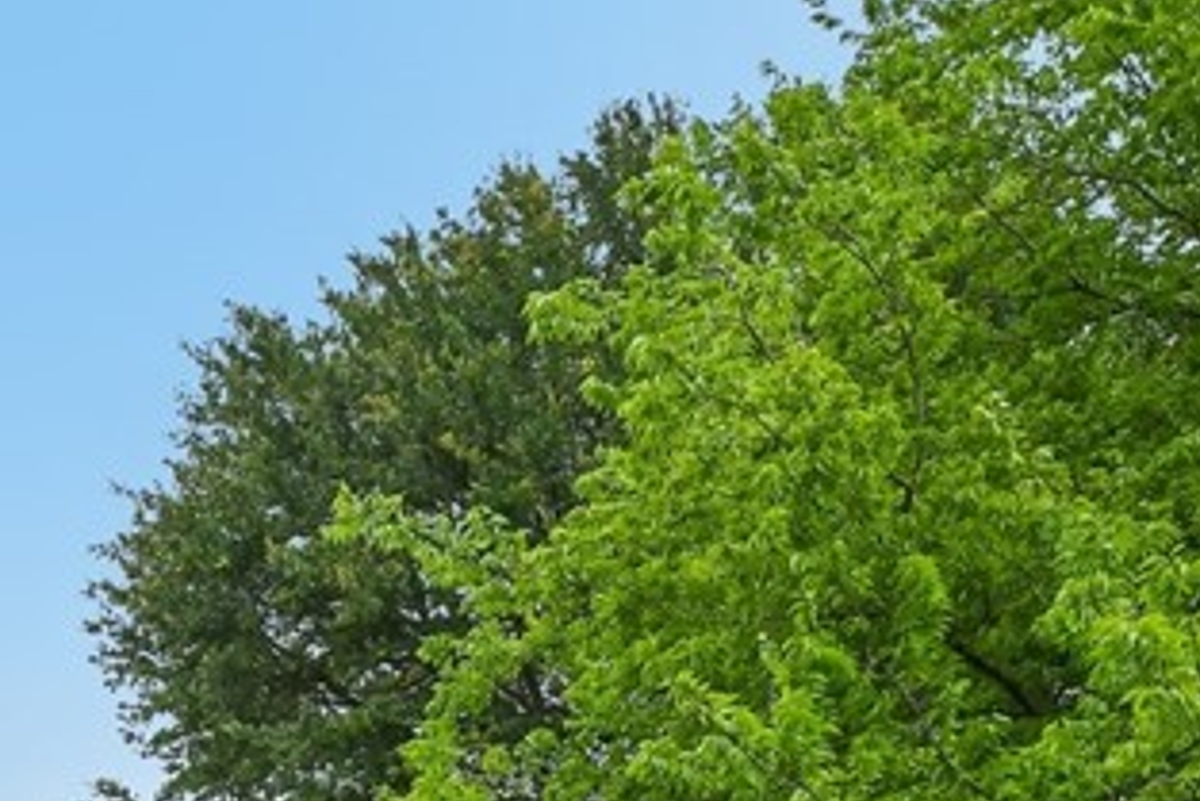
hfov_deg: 36.4
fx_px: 1734
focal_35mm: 52
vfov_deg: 22.0
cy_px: 1167
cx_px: 180
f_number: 8
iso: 400
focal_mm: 10
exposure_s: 1/800
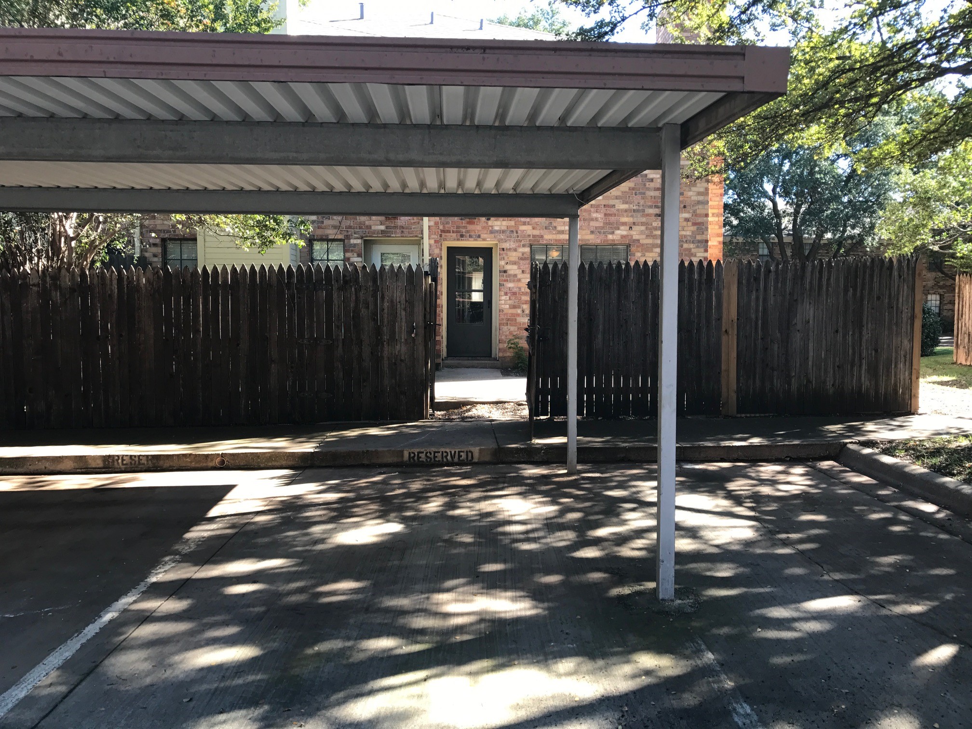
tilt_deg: -3.2
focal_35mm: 28
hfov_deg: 63.4
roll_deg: -0.5
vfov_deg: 49.7
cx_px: 486
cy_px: 364
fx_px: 786
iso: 20
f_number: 1.8
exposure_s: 1/149
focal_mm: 3.99
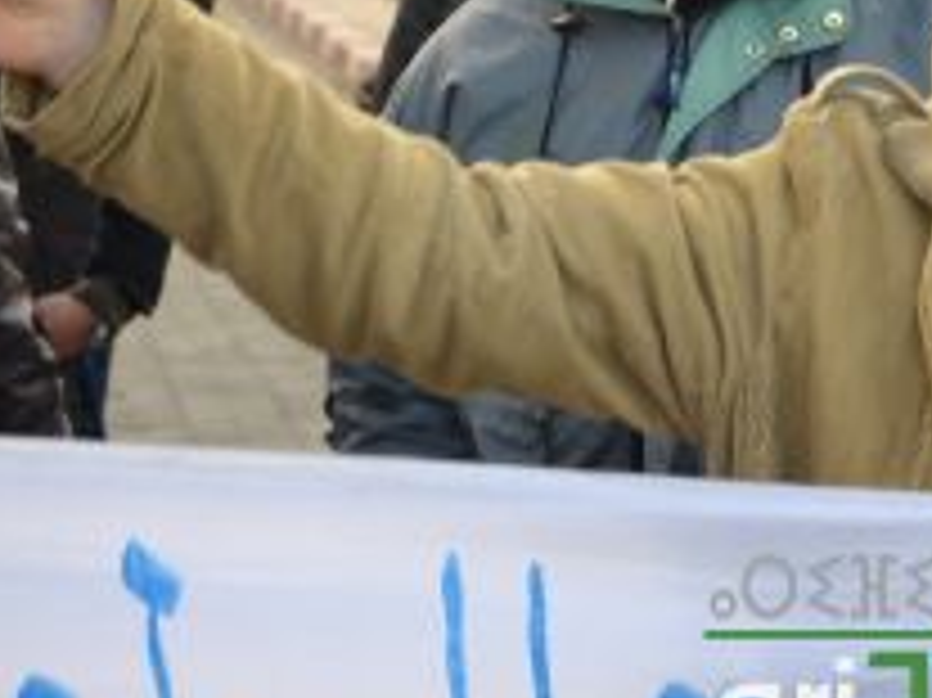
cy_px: 41
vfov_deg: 6.0
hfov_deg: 8.0
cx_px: 1063
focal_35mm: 245
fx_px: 6606
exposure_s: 1/125
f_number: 5.6
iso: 125
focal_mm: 55
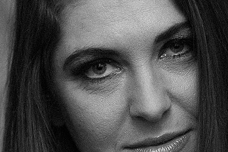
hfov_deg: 9.0
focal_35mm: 228
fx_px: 1443
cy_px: 177
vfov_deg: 6.0
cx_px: -17
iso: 1000
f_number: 2
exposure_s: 1/160
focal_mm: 55
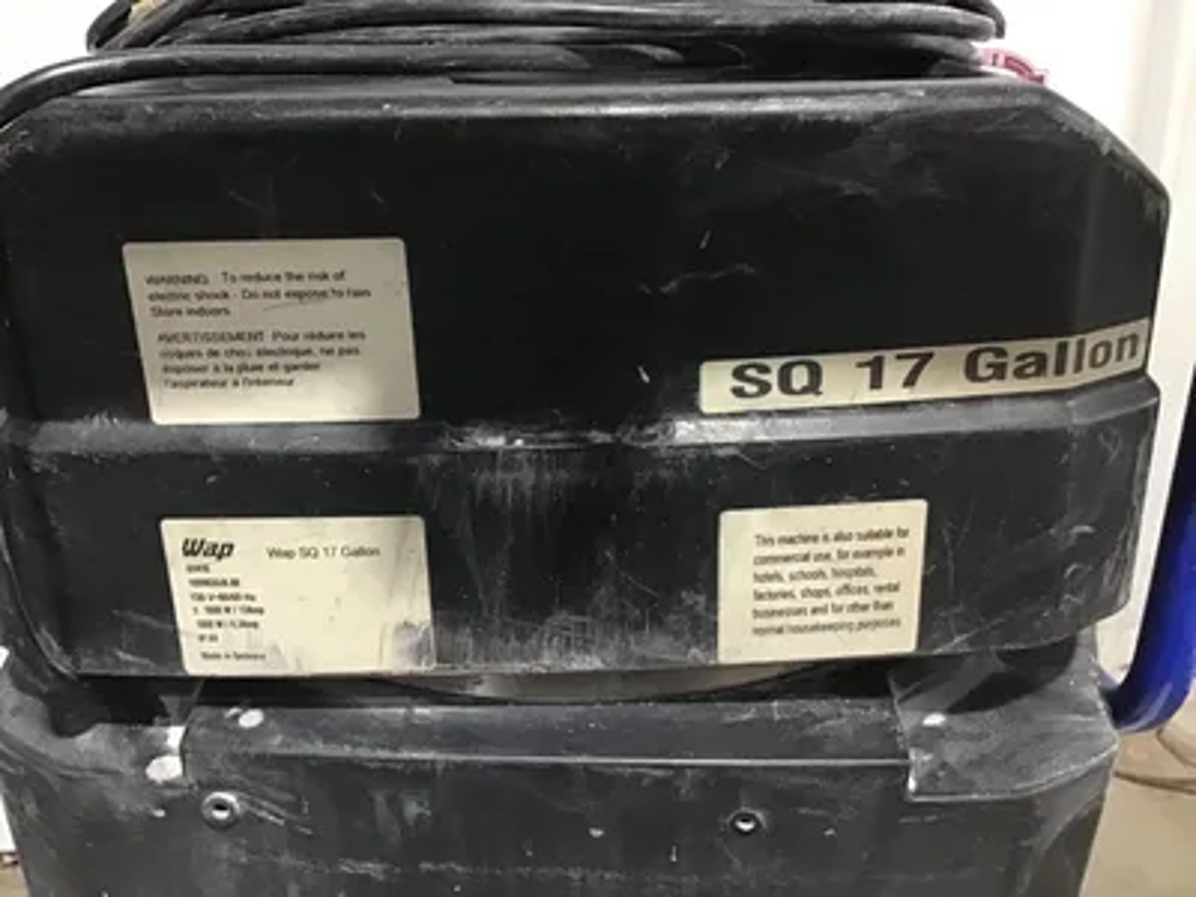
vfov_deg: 45.4
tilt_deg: -23.7
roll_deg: +0.5
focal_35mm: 31
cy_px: 448
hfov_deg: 58.4
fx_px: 1071
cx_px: 598
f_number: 2.4
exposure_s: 1/15
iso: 320
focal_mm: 3.3
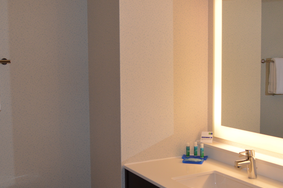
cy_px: 97
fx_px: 377
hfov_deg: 41.1
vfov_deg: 28.0
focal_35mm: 48
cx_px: 159
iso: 400
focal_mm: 22
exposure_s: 1/125
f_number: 5.6
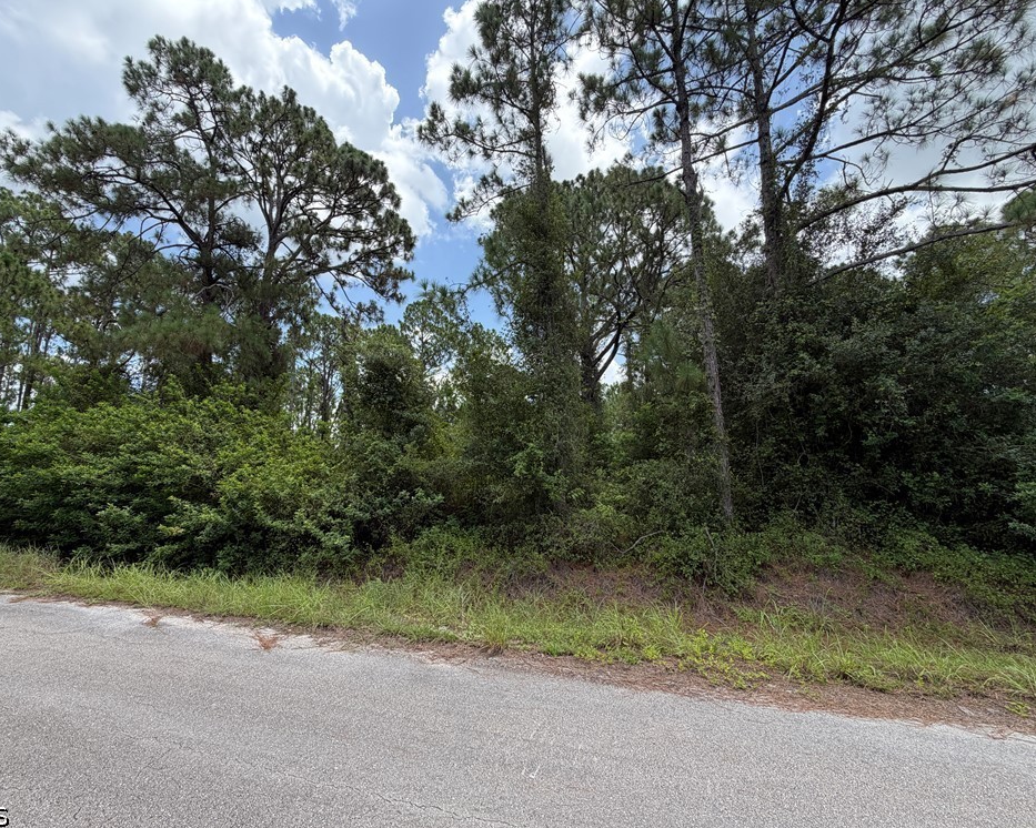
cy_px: 408
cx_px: 472
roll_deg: -0.5
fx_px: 460
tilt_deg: +9.6
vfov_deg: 84.0
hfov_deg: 96.6
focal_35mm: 15
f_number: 2.2
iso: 40
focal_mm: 2.22
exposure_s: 1/540
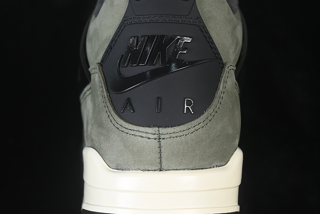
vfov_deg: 18.0
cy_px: 106
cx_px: 160
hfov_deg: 26.6
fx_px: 676
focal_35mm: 76
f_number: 6.3
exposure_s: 1/60
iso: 160
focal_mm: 50
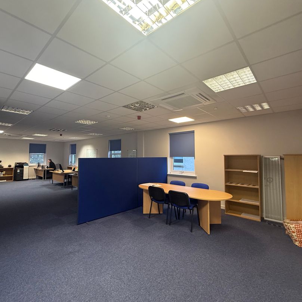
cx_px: 142
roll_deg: +0.2
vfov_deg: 84.0
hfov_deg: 83.9
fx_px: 168
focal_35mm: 17
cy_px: 147
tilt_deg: +2.4
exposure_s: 1/50
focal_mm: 2.22
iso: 200
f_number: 2.2
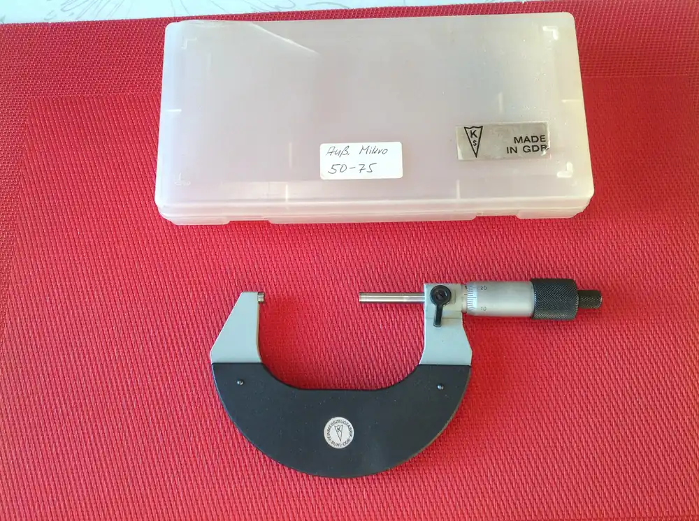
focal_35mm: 35
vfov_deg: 40.6
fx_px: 705
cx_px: 350
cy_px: 260
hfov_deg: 52.7
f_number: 2.4
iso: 80
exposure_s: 1/60
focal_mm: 4.28
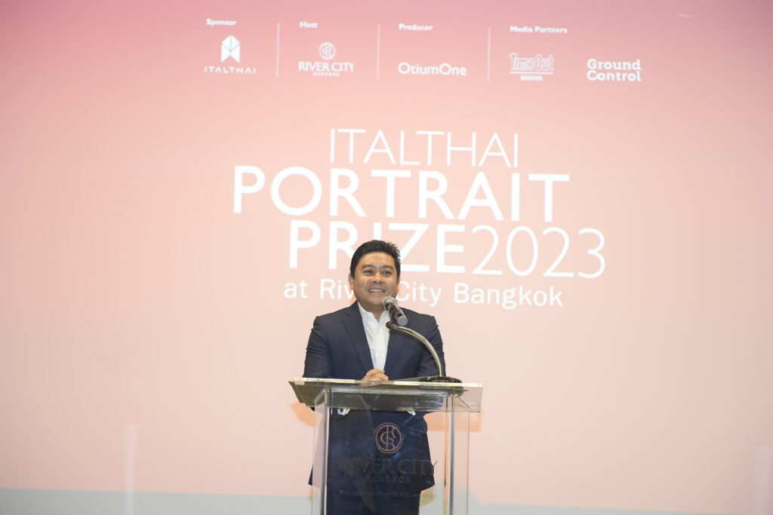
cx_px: 386
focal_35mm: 58
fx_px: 1245
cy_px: 258
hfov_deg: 34.5
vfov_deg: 23.4
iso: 3200
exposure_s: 1/160
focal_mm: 58
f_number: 3.2
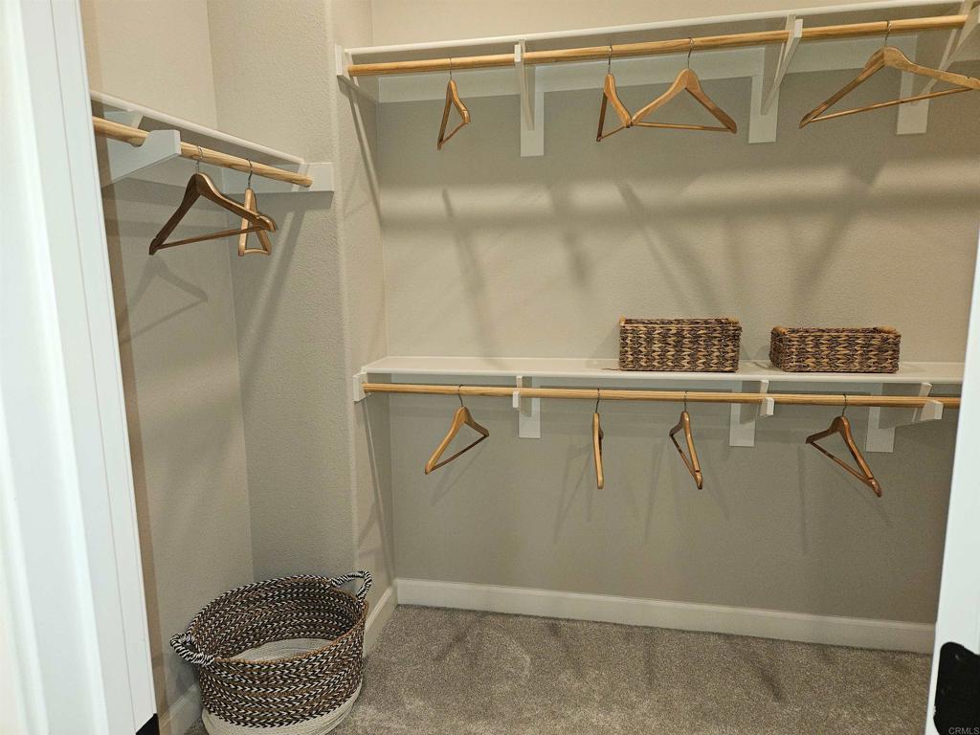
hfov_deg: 73.9
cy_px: 368
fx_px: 651
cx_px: 490
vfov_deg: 58.9
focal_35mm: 23
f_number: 1.8
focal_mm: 5.4
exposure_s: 1/40
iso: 100
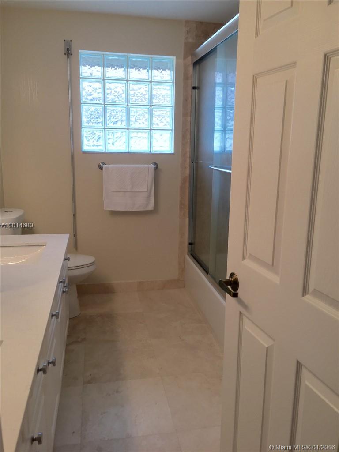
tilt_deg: -10.8
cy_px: 226
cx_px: 170
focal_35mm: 29
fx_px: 379
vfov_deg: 61.7
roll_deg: -1.6
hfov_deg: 48.2
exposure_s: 1/60
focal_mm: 4.15
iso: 32
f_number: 2.2
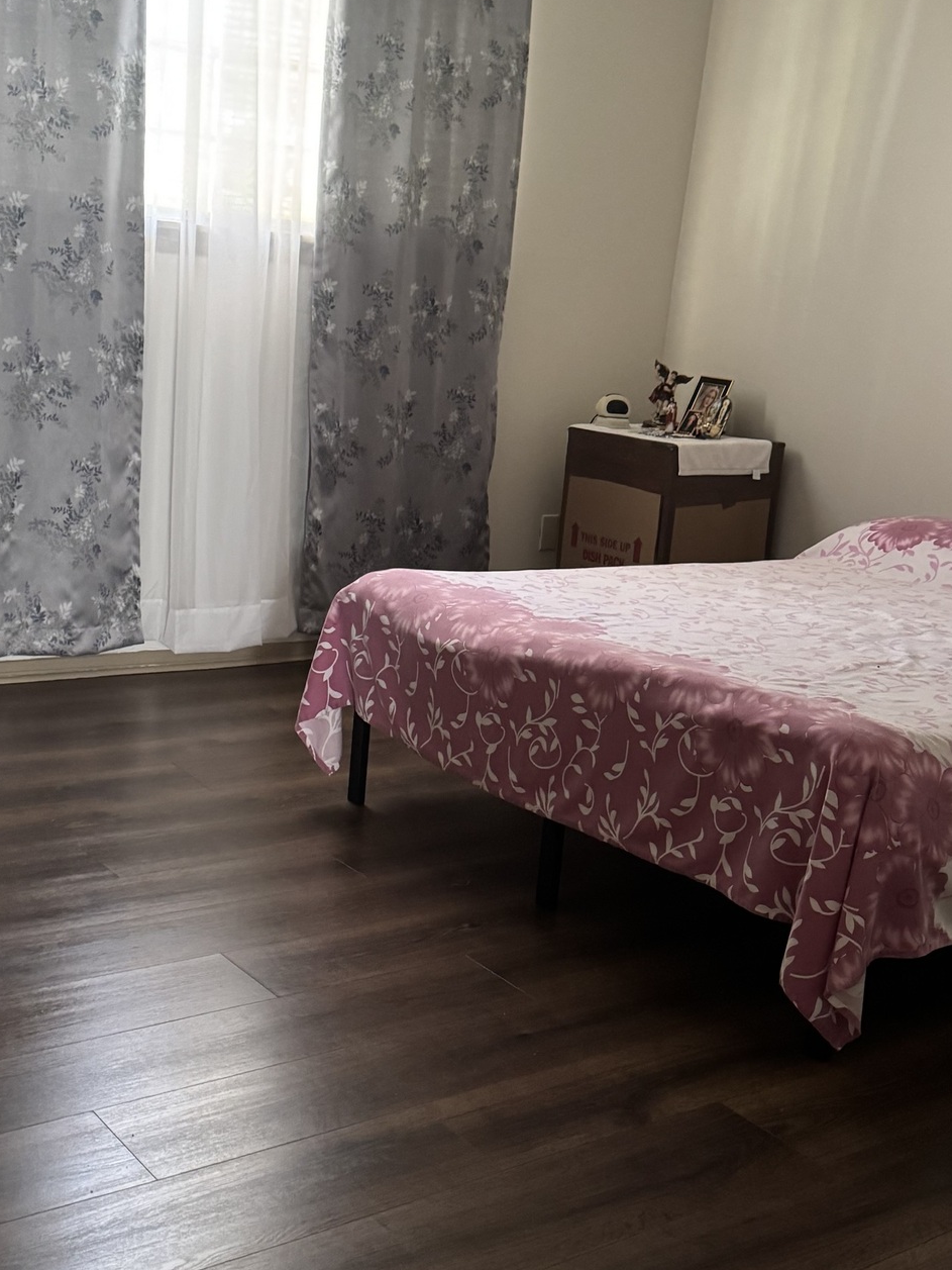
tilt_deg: -14.4
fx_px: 1613
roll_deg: -6.7
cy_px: 680
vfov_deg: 42.9
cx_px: 424
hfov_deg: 32.9
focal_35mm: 44
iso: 800
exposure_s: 1/40
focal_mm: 6.76
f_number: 1.78
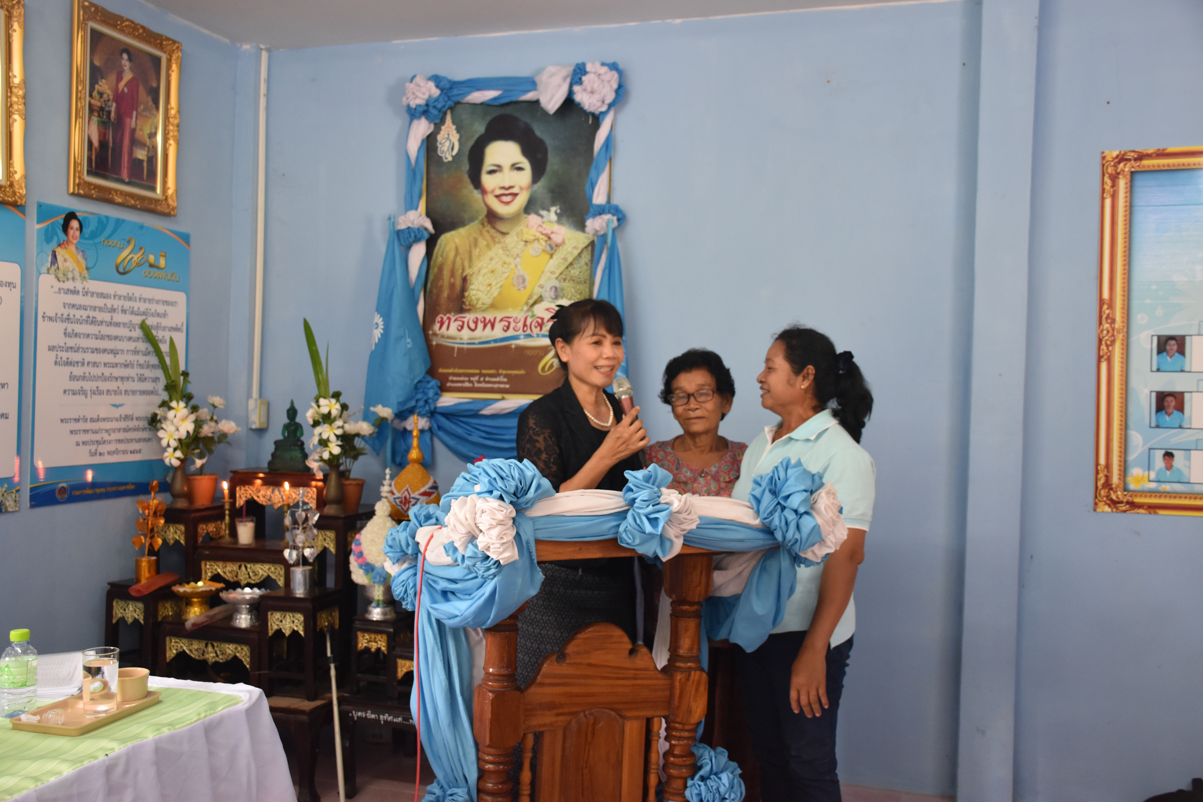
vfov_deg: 36.9
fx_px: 1203
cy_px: 401
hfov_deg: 53.1
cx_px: 602
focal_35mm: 36
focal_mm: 24
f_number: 3.8
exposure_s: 1/60
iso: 1250
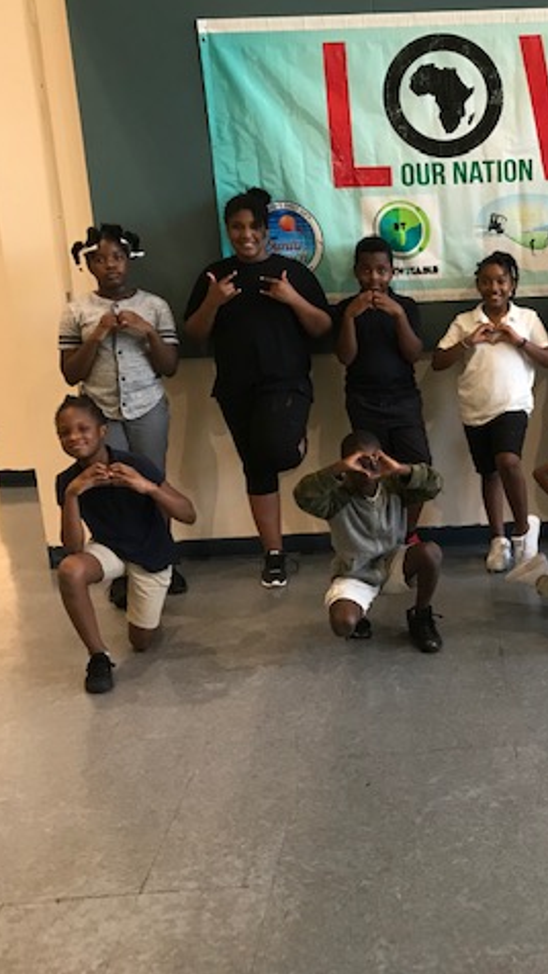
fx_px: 1058
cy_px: 485
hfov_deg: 27.8
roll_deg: +2.3
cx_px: 511
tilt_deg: -14.7
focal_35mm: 41
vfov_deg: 49.4
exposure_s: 1/15
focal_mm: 3.99
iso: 40
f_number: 1.8
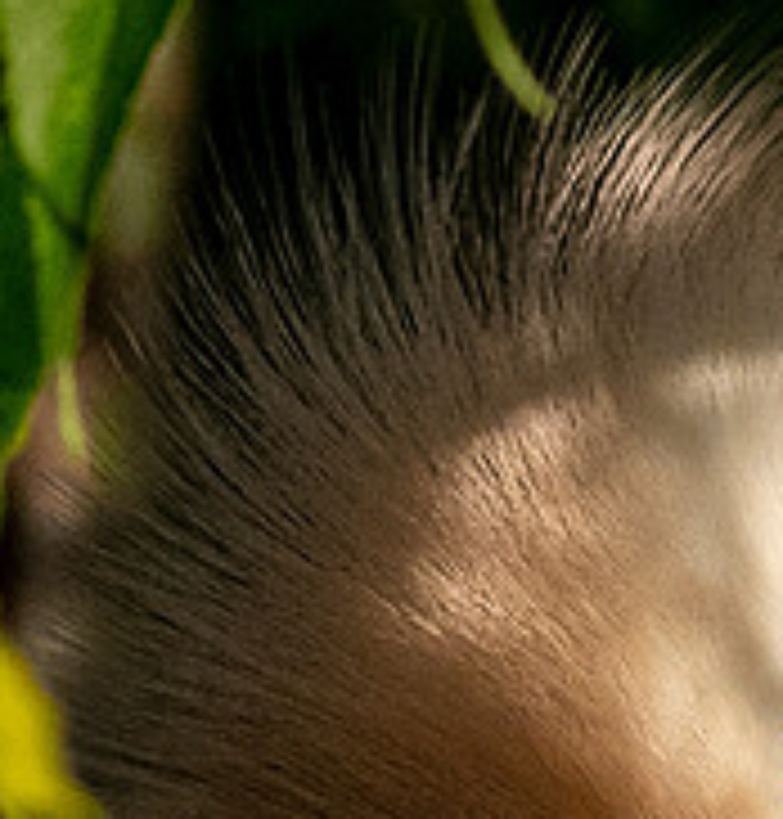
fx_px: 45040
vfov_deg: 1.0
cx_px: 912
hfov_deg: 1.0
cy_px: 901
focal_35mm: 1720
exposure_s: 1/1000
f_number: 8
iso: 800
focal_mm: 135
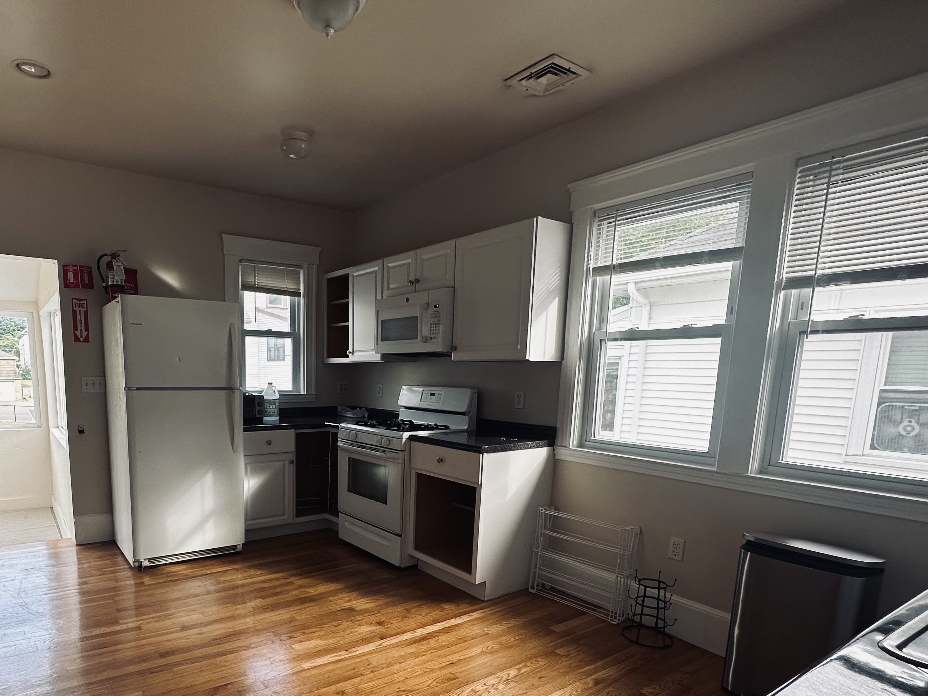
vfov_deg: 61.9
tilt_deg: -9.4
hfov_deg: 77.5
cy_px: 462
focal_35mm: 21
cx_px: 346
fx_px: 563
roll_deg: -0.5
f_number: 2.2
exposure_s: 1/99
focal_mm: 2.22
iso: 80
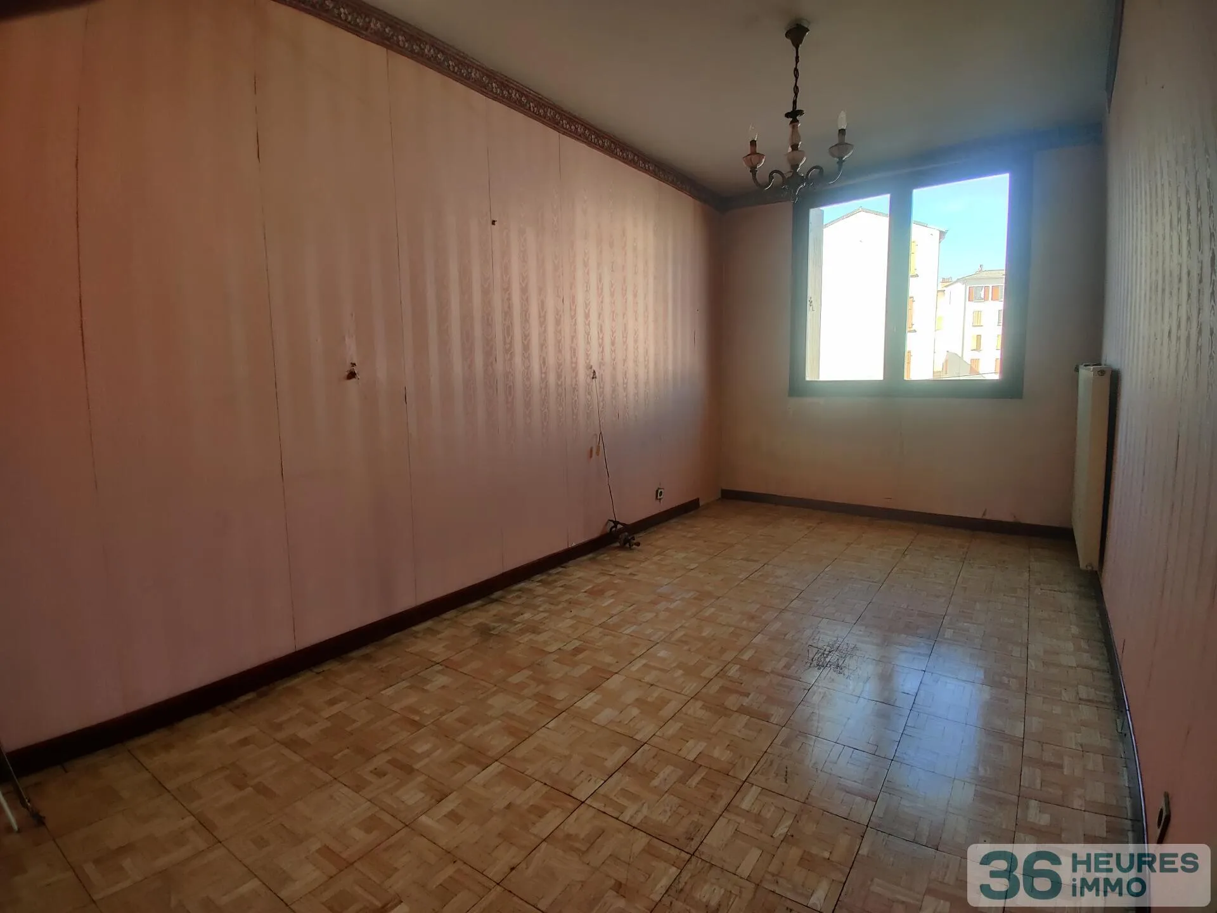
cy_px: 456
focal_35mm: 13
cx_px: 608
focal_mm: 2.25
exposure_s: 1/50
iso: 200
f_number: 2.2
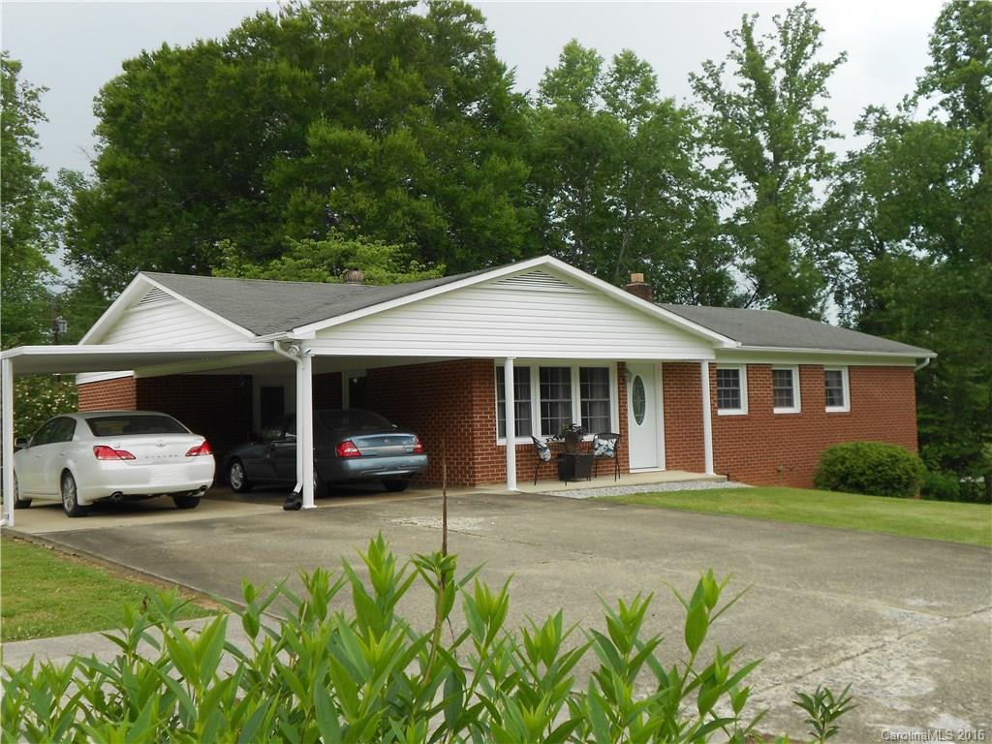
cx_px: 496
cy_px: 372
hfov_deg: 50.1
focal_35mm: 37
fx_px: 1060
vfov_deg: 38.7
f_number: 3.9
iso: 80
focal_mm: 6.7
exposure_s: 1/250
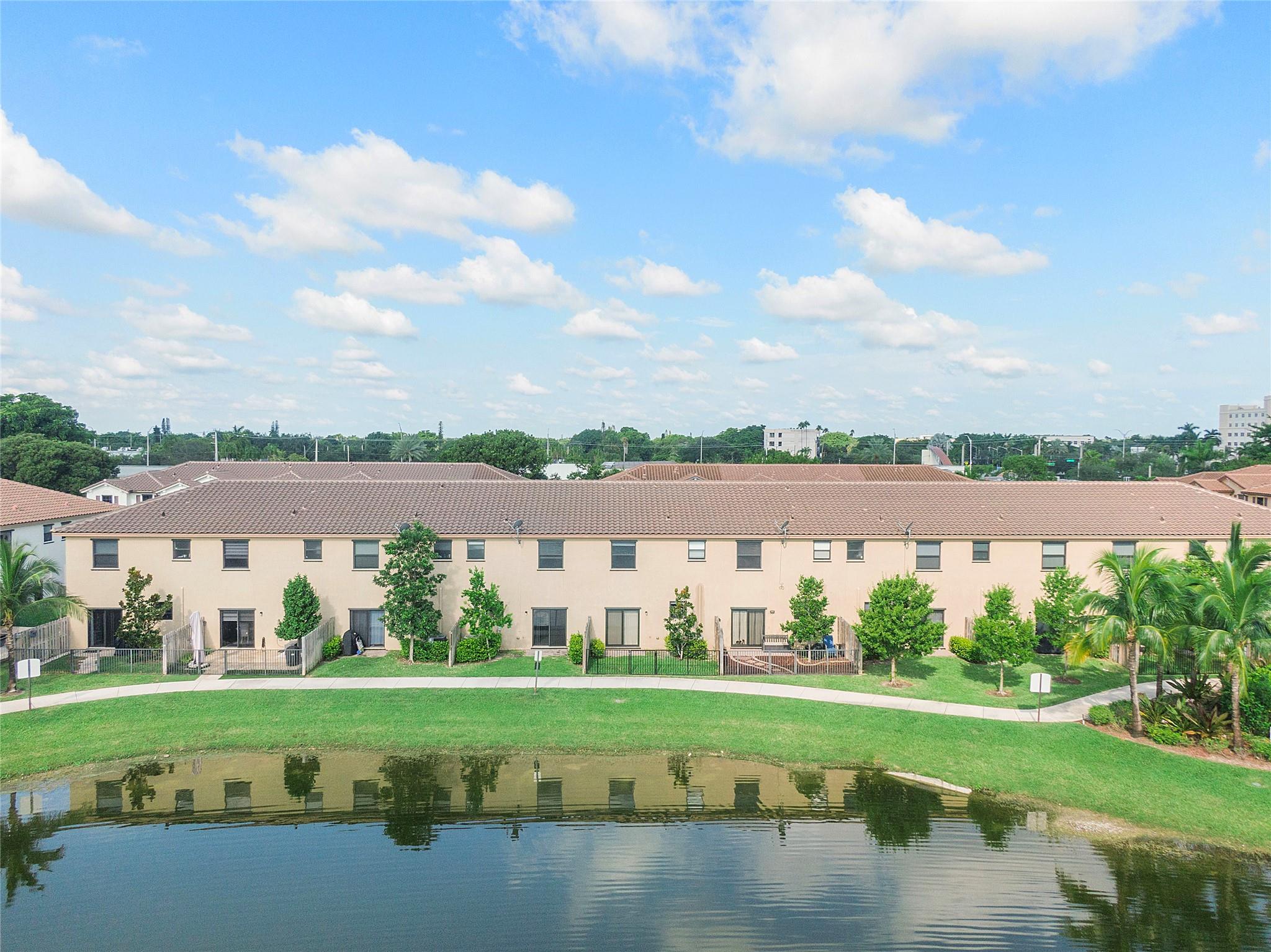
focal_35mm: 24
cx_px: 636
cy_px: 476
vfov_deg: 56.8
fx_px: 881
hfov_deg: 71.6
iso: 100
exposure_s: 1/800
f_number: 2.8
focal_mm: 4.39
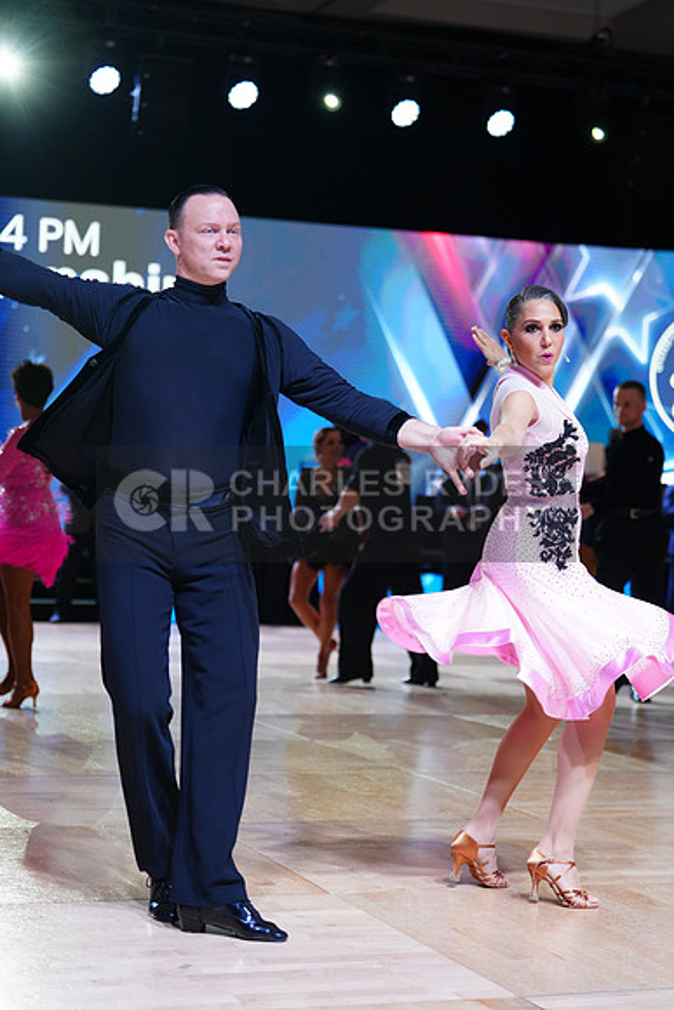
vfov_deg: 28.8
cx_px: 337
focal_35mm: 70
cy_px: 505
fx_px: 1965
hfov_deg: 19.5
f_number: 2.8
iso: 640
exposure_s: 1/400
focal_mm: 70
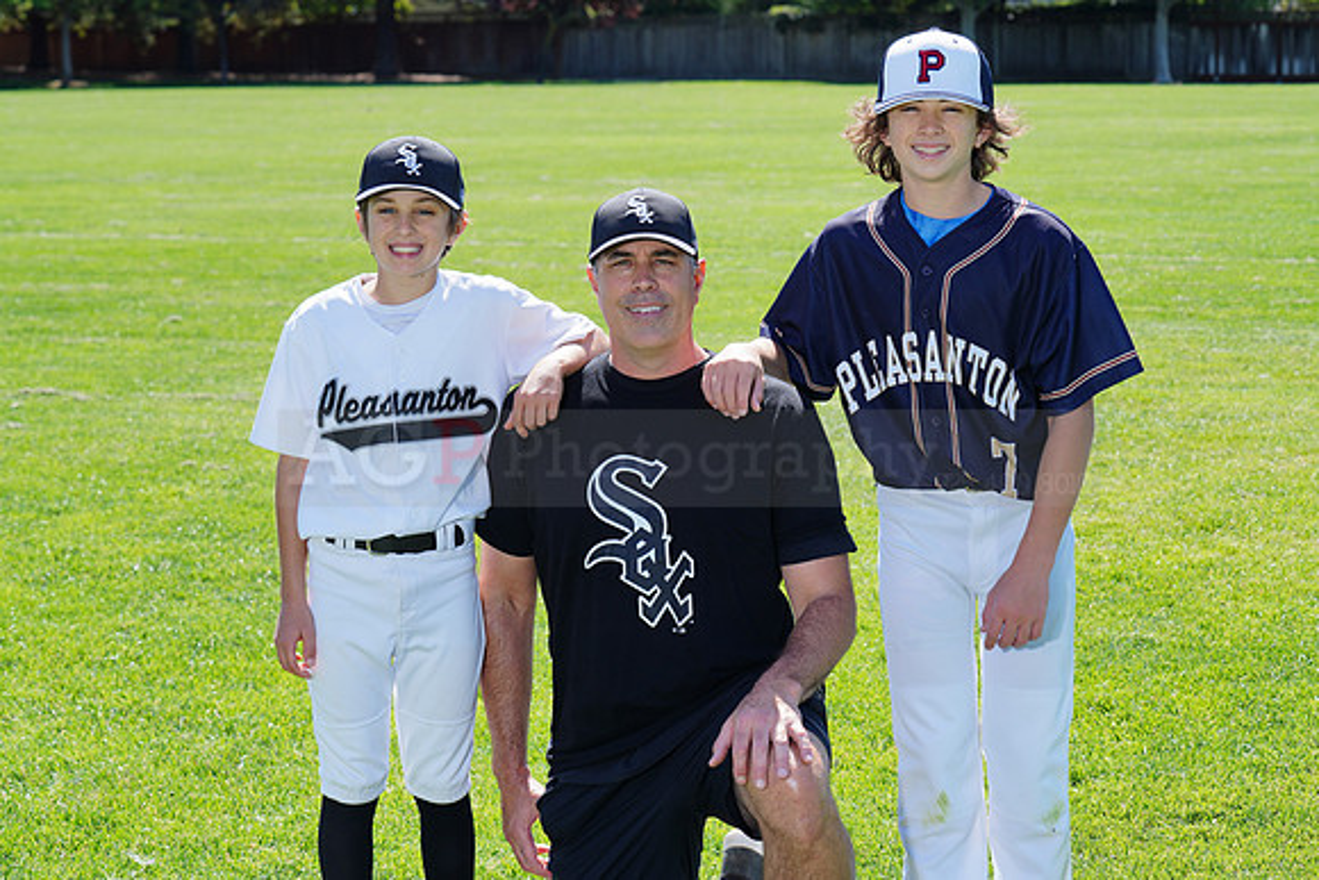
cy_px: 440
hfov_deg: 21.9
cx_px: 660
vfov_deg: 14.7
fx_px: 3408
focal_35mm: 93
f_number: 9
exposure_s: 1/250
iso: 200
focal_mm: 93
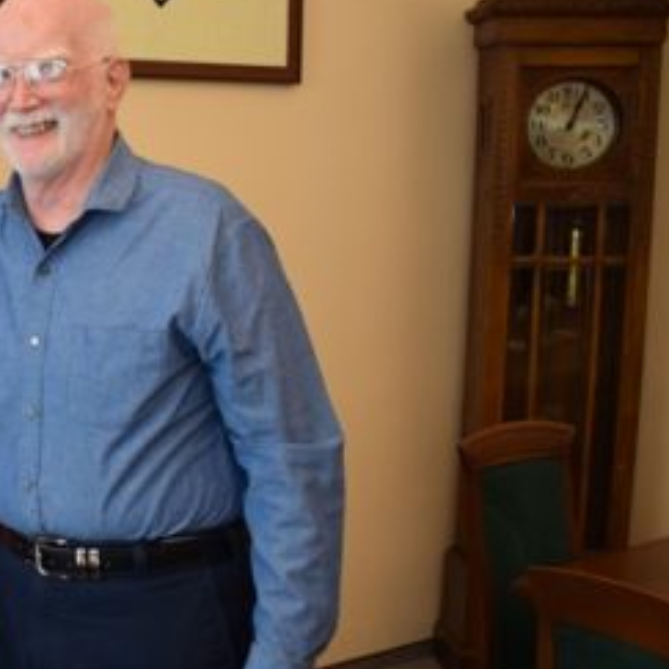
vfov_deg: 27.2
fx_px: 1378
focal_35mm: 63
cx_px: -121
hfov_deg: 24.8
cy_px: 399
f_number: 4
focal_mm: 20
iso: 800
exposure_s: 1/60
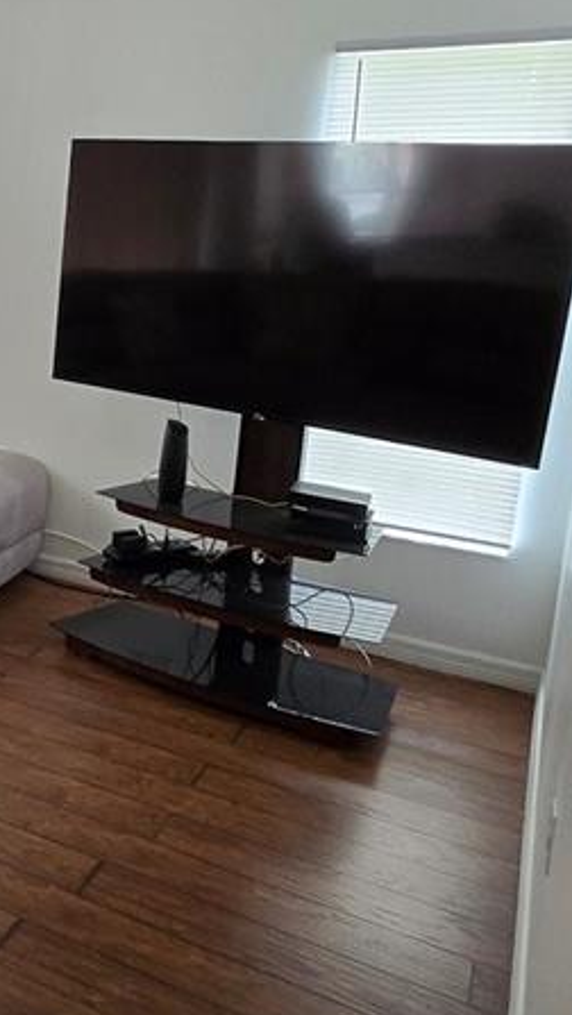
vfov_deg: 52.4
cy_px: 402
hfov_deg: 25.6
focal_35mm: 38
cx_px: -222
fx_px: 1023
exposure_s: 1/60
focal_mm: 1.7
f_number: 2.2
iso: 160
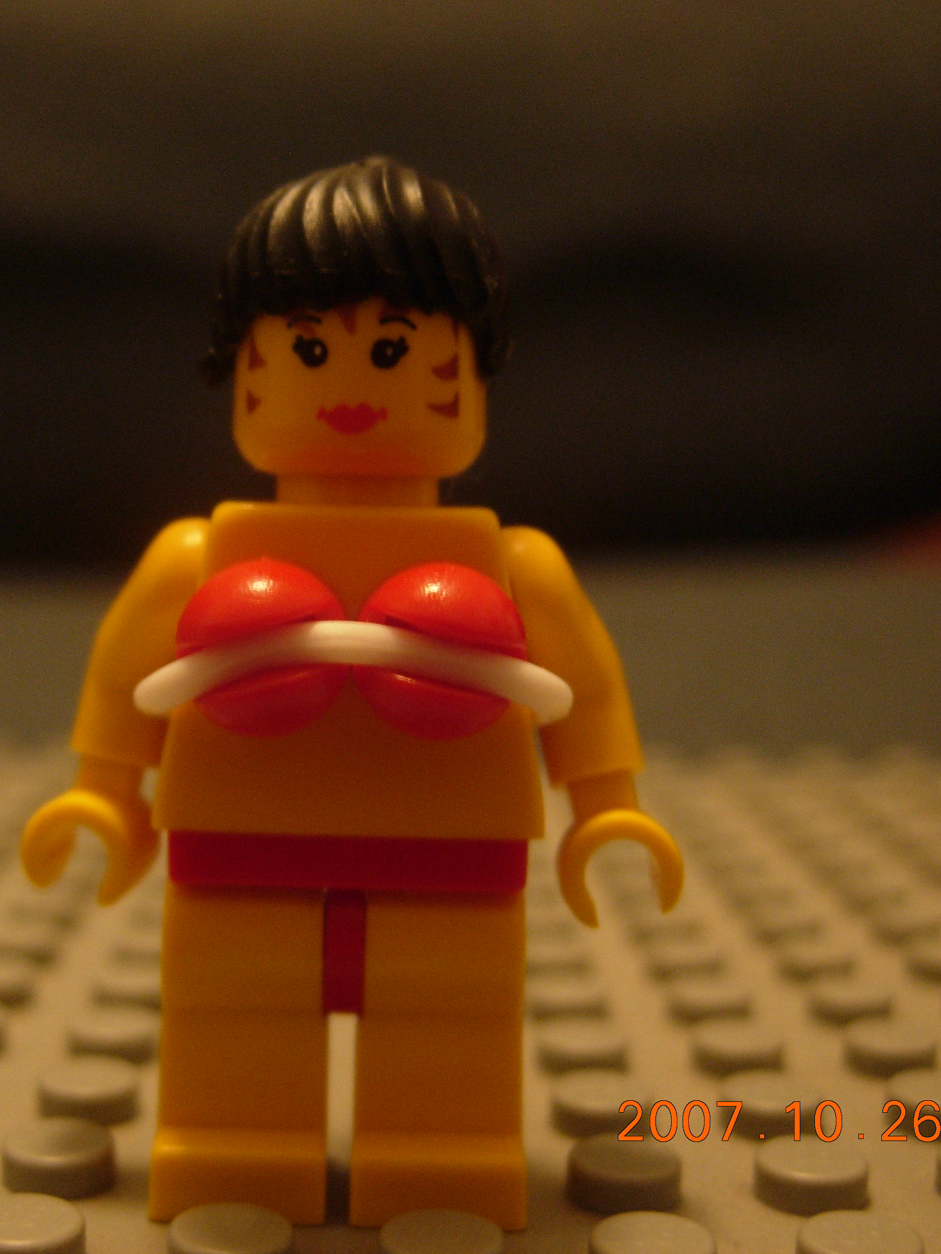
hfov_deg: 29.6
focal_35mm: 49
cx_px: 356
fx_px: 1776
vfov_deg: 38.9
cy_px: 616
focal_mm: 7.5
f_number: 2.7
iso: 154
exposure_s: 1/4
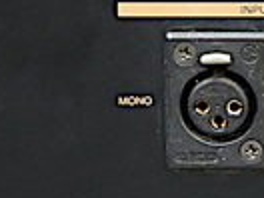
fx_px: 6856
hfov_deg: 2.2
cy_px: 128
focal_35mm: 899
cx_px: 614
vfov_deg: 1.7
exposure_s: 1/2
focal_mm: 22.3
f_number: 5.2
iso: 200
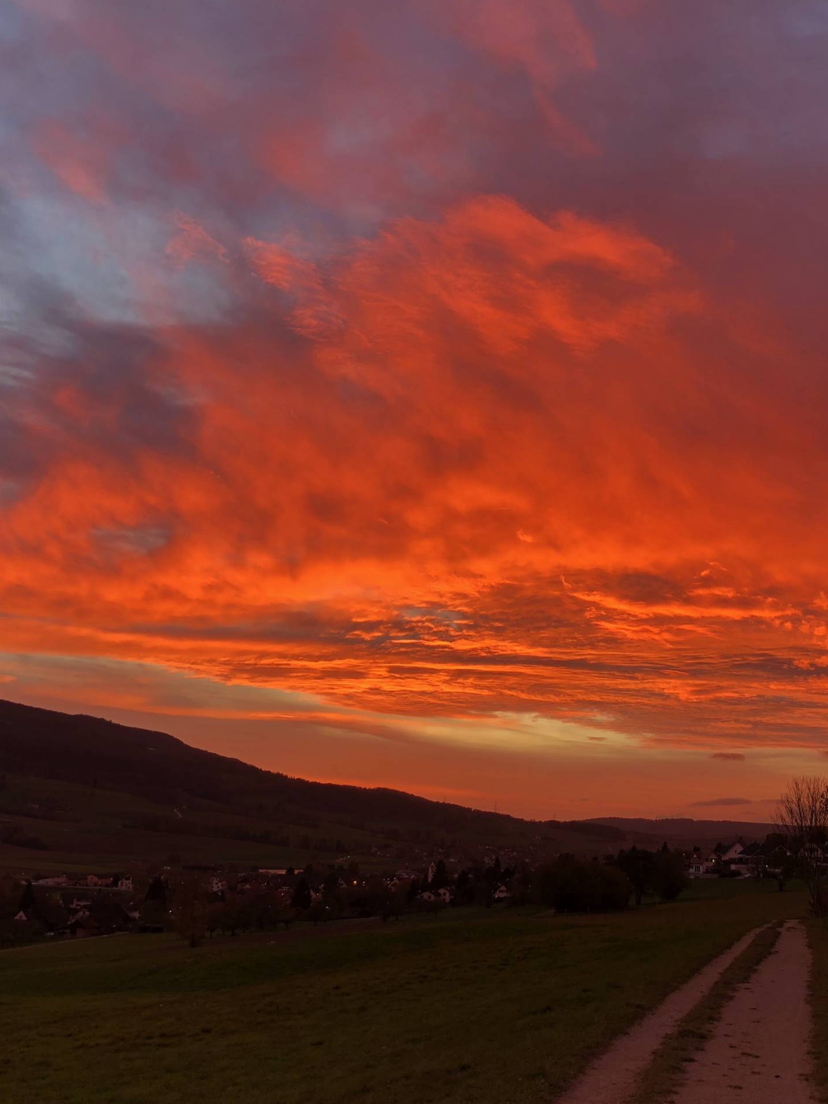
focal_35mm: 39
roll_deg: -2.2
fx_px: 1244
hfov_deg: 36.2
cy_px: 551
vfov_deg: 47.9
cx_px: 588
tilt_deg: +11.7
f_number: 1.8
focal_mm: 3.99
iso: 64
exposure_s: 1/101
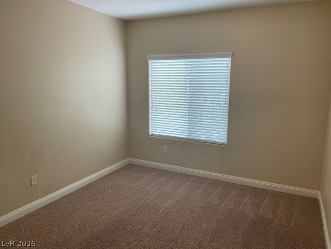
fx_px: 249
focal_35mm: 26
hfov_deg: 67.3
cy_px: 124
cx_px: 166
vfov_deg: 53.1
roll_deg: -0.6
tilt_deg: -8.9
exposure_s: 1/120
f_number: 1.6
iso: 64
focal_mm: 4.2
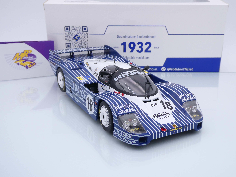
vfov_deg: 32.9
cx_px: 118
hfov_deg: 42.9
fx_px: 300
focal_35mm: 44
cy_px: 88
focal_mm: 7.8
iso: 80
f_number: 3.9
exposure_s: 1/250
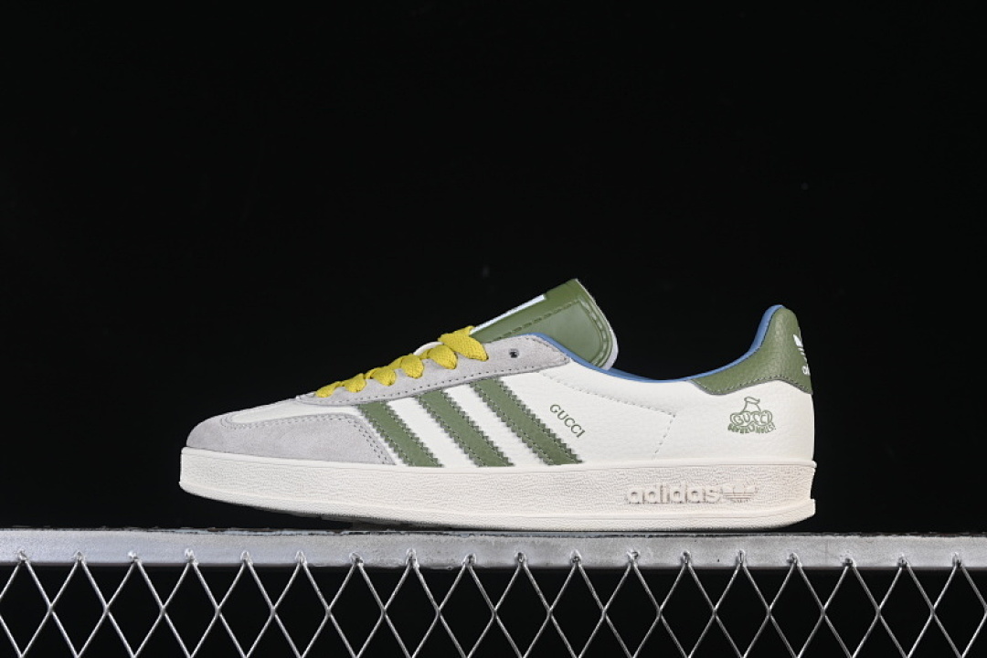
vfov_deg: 18.2
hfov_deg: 27.0
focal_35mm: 75
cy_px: 329
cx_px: 494
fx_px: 2056
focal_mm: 50
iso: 160
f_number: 8
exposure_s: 1/80
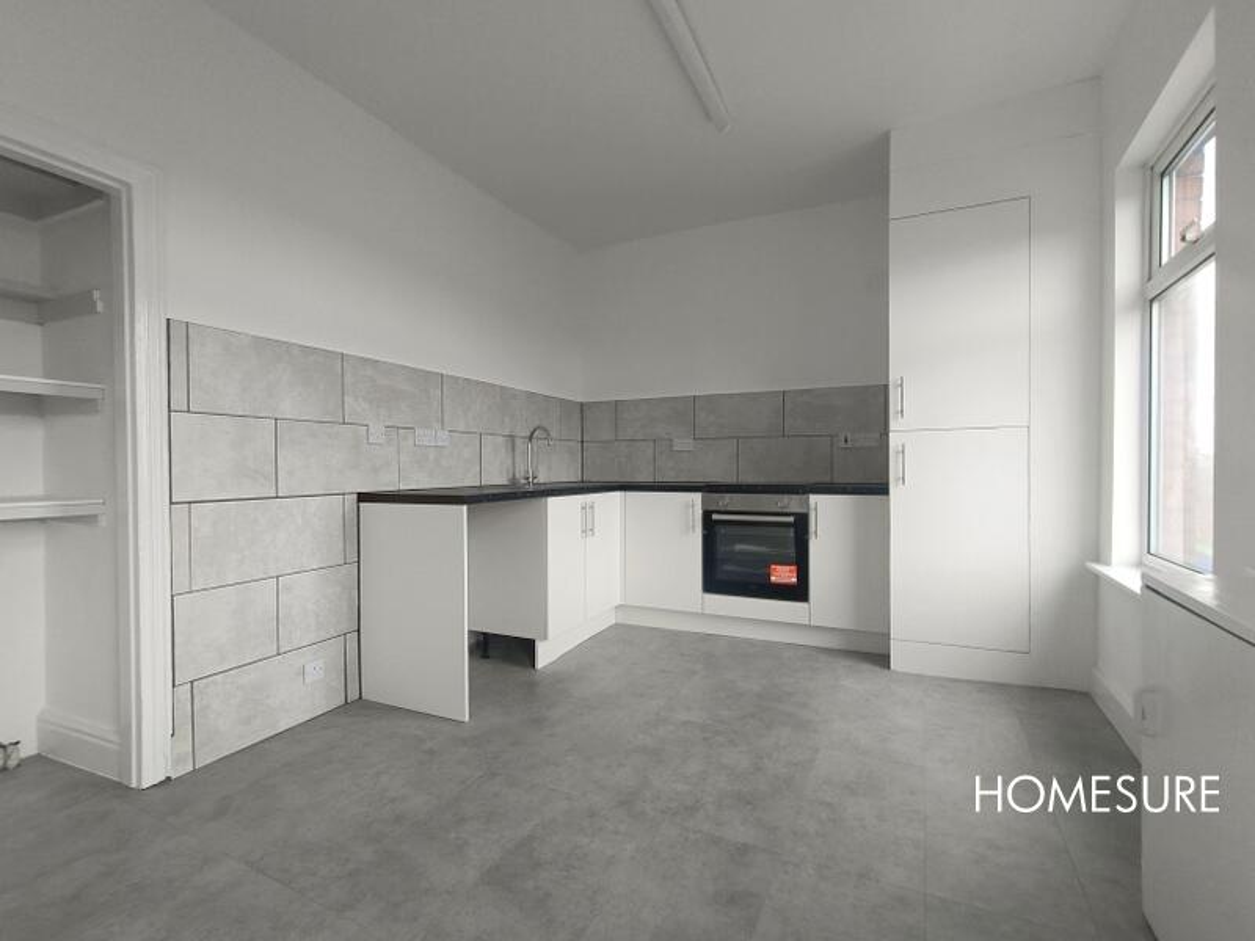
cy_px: 470
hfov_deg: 94.5
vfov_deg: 78.1
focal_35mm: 16
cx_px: 628
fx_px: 580
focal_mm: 2.78
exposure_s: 1/100
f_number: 2.2
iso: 100
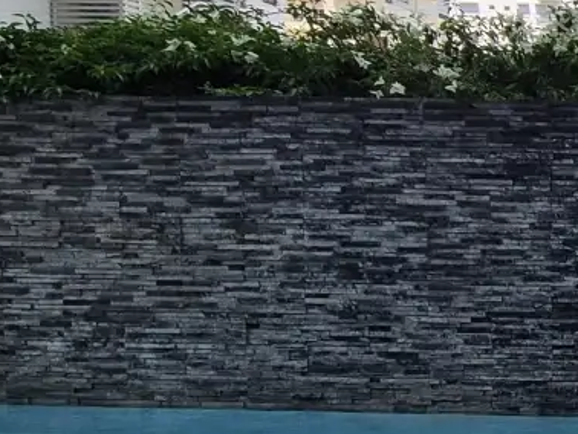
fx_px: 1103
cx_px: 1110
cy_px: 341
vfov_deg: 22.0
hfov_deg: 19.4
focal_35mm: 66
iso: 80
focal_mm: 2.2
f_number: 2.2
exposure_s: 1/1128
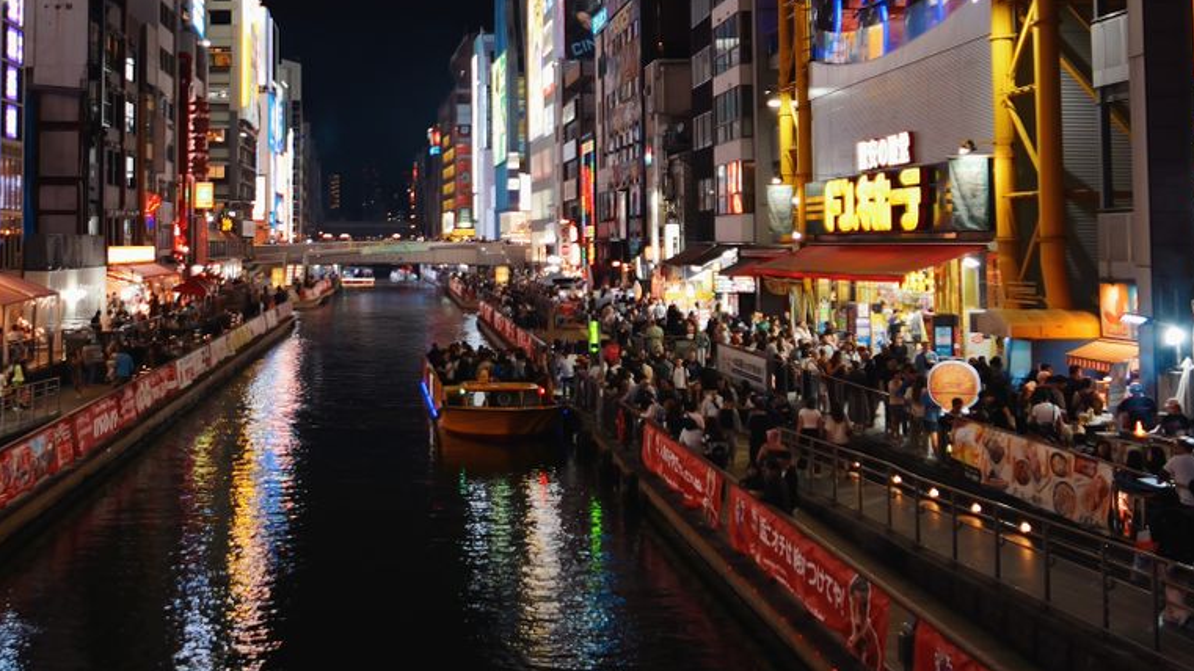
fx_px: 1393
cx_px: 375
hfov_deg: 45.5
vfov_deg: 26.7
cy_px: 159
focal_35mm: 44
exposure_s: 1/60
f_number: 1.7
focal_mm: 10.9
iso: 200
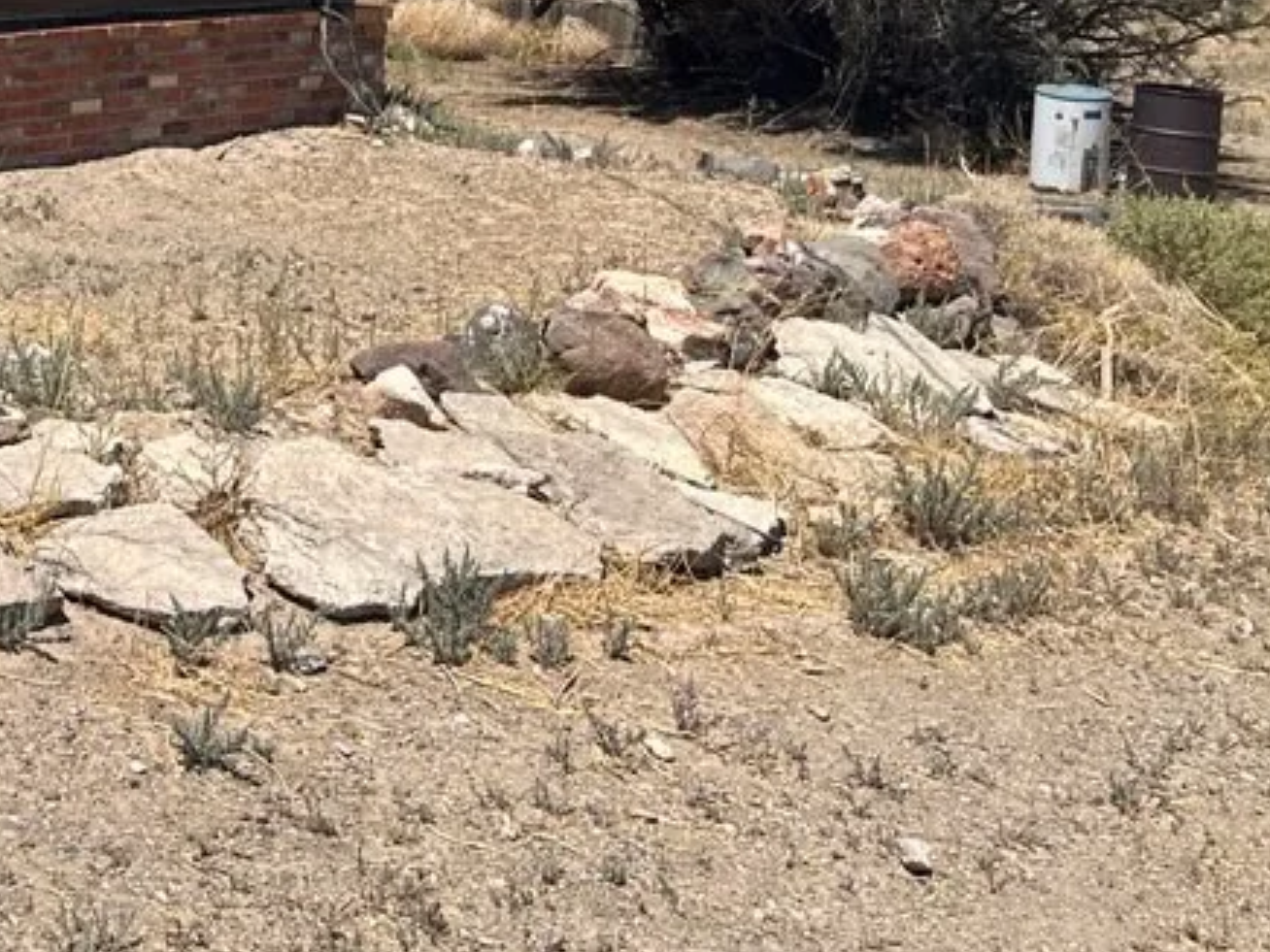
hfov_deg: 28.7
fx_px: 2238
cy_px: -84
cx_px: -125
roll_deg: -0.5
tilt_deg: -3.6
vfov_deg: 22.7
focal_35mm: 61
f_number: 1.6
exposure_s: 1/3876
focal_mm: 5.1
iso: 50
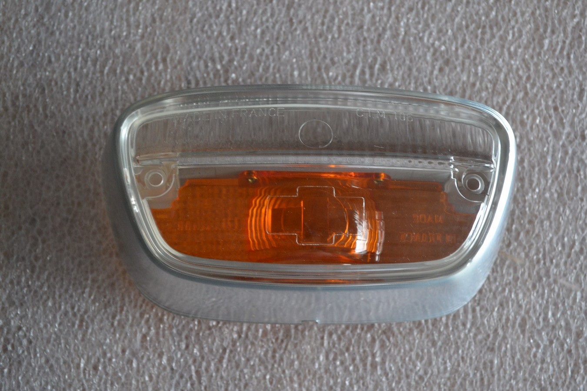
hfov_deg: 33.4
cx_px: 294
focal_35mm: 60
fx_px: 978
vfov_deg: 22.6
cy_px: 196
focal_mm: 40
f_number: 5.3
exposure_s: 1/60
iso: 1100
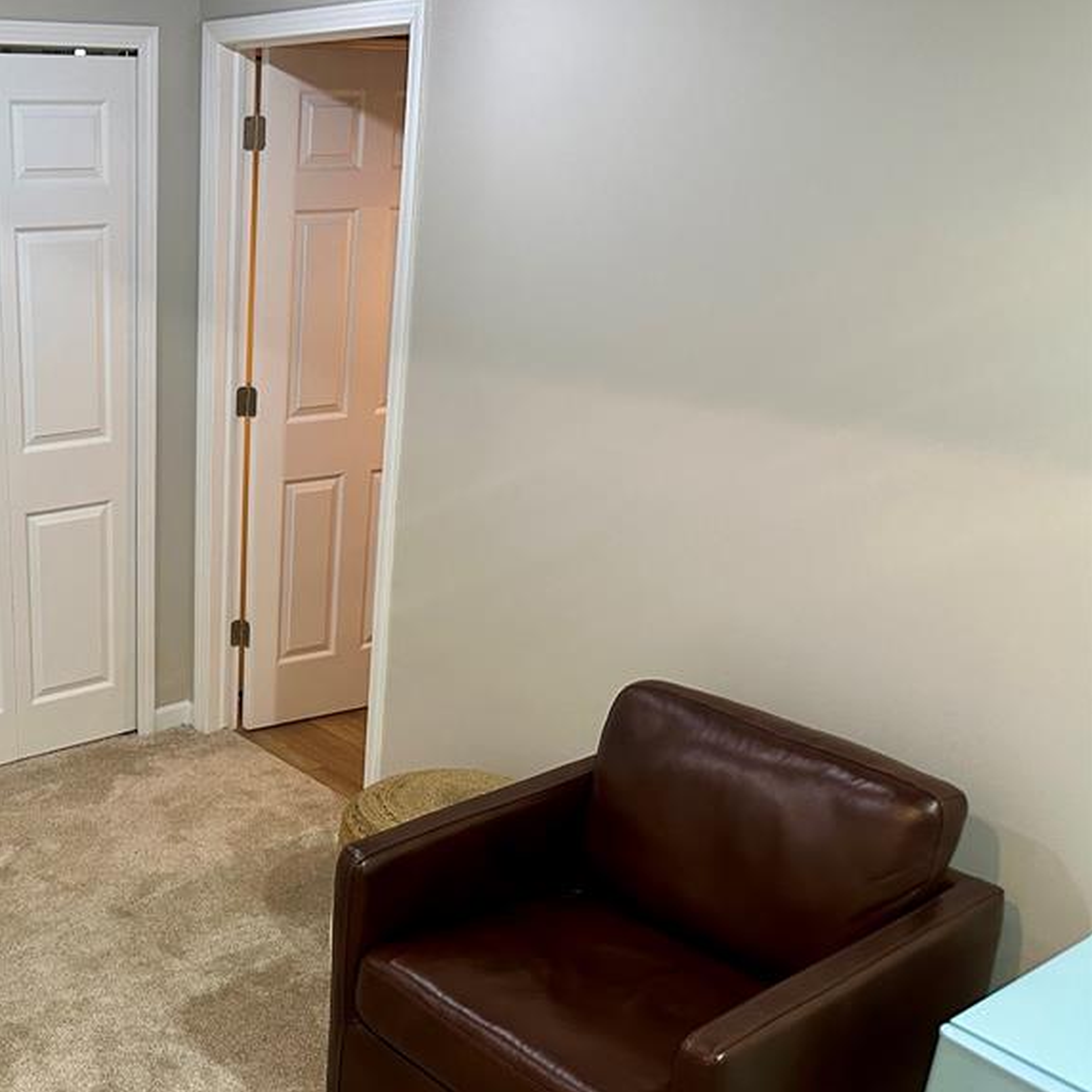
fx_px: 1356
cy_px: 638
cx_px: 118
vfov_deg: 43.7
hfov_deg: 40.7
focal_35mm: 38
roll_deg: +0.1
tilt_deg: -19.5
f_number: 1.78
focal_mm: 6.86
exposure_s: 1/60
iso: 400
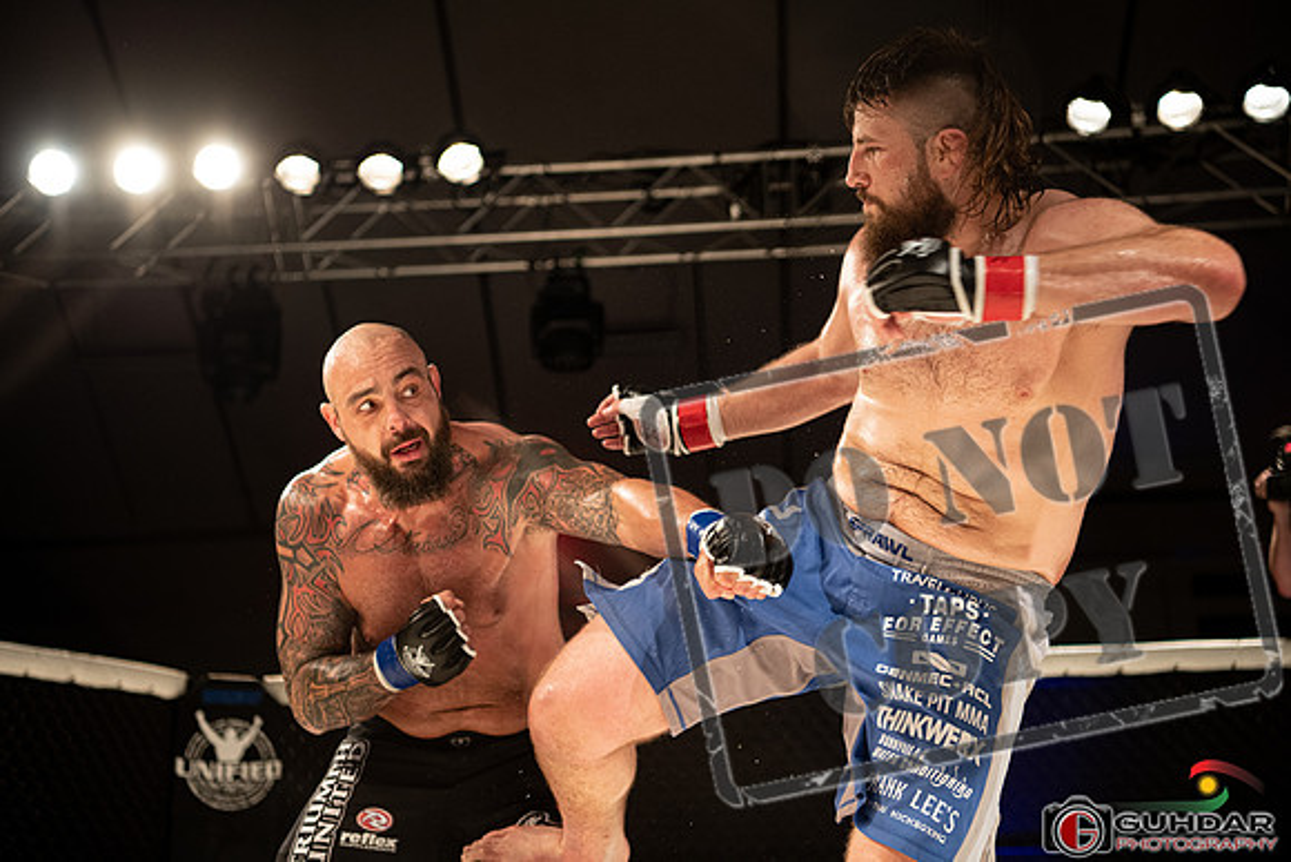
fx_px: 2009
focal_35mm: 56
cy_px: 431
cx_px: 646
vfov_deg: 24.2
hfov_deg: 35.6
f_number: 2.8
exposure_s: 1/1000
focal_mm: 56
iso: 1000
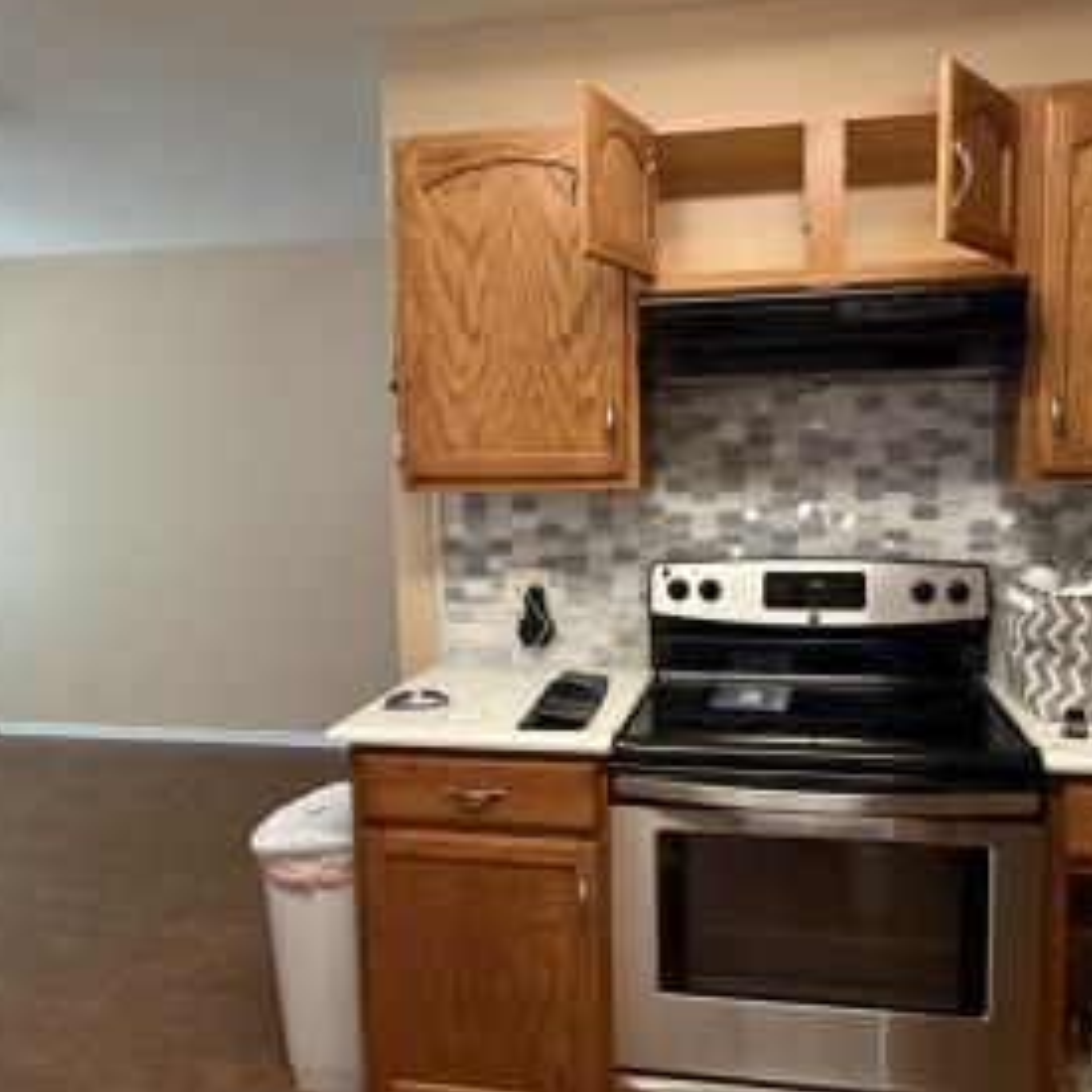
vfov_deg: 54.0
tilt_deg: -6.2
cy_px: 564
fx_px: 1071
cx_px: 598
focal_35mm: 30
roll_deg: +1.0
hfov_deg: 54.0
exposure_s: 1/60
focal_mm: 2.22
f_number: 2.2
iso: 500
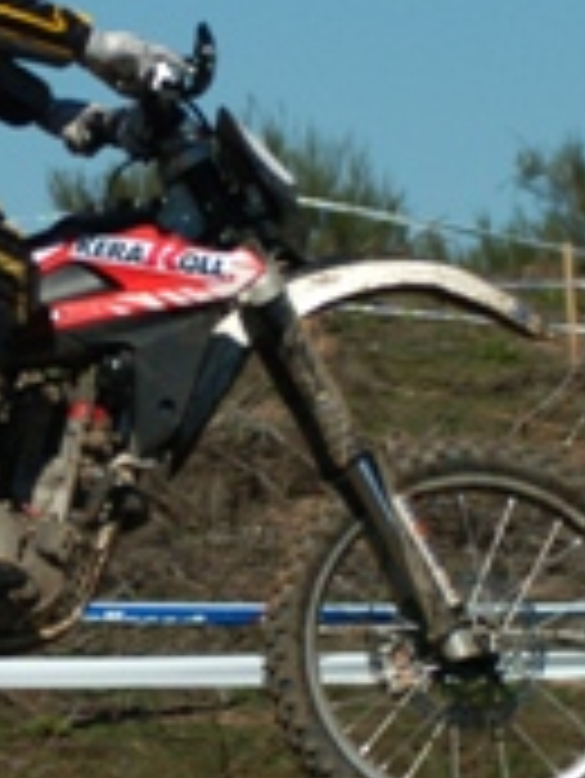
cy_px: 292
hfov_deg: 4.4
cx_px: -45
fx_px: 7607
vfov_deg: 5.9
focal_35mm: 338
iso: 200
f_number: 4.5
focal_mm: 90
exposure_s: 1/2500
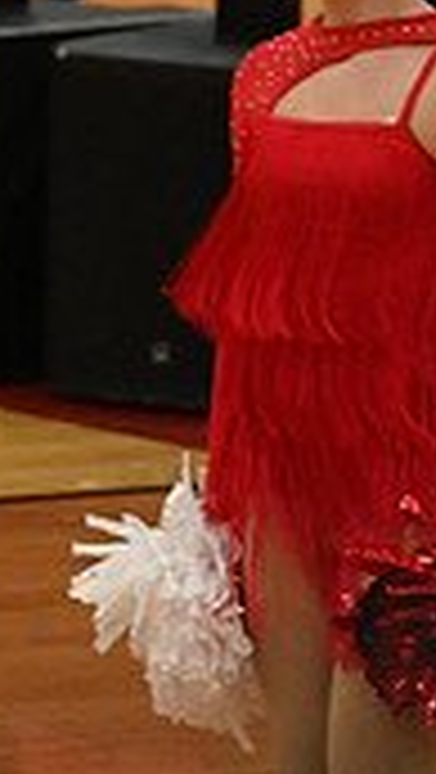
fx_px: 21723
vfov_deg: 2.0
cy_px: 16
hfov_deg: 1.1
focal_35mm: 1059
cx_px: 1173
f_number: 4
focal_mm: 200
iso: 6400
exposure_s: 1/400
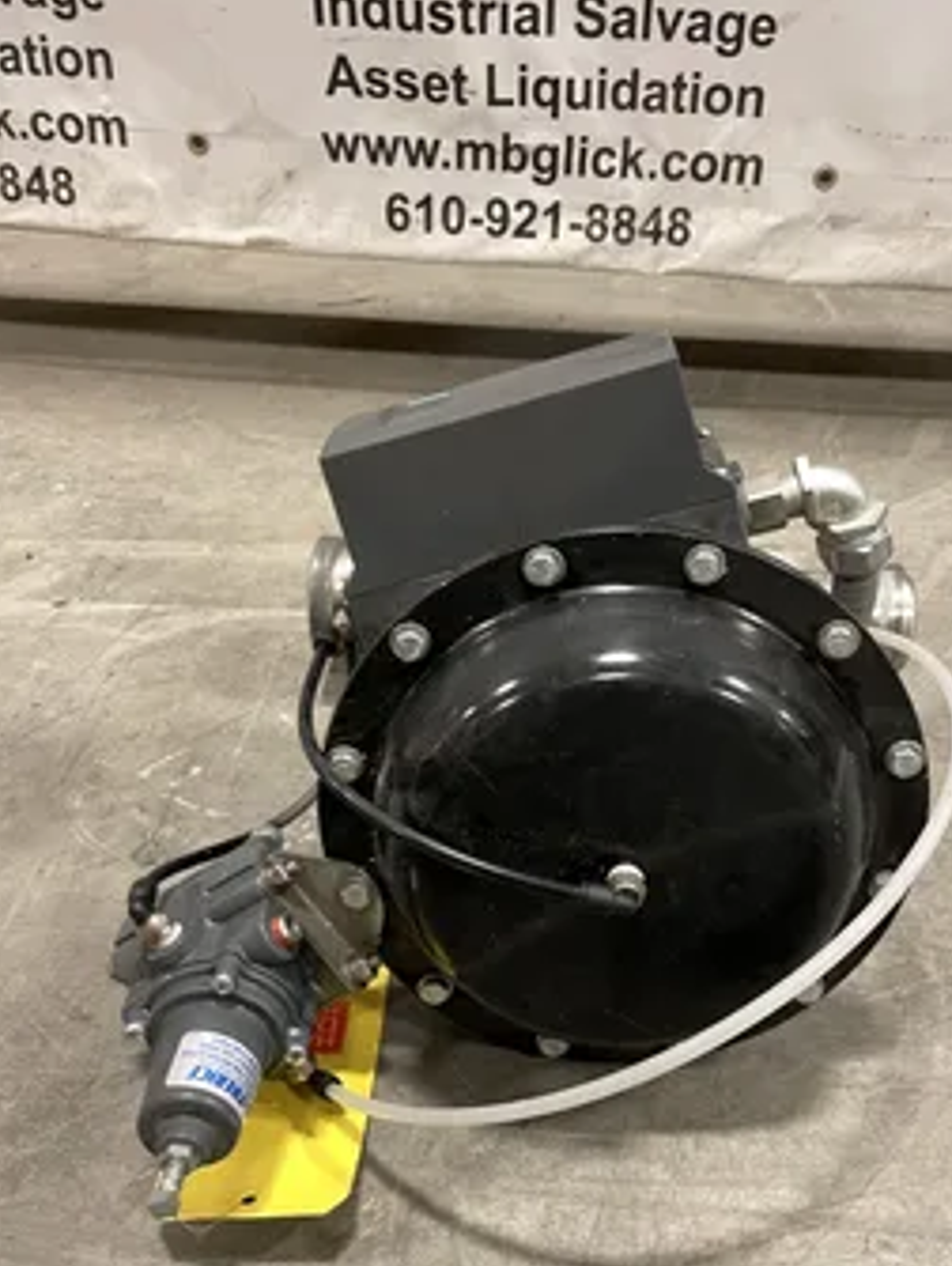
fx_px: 1135
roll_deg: -2.6
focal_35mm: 31
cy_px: 707
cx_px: 536
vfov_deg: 58.1
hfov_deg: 45.4
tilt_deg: -39.6
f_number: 1.6
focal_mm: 4.2
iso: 400
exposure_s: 1/40
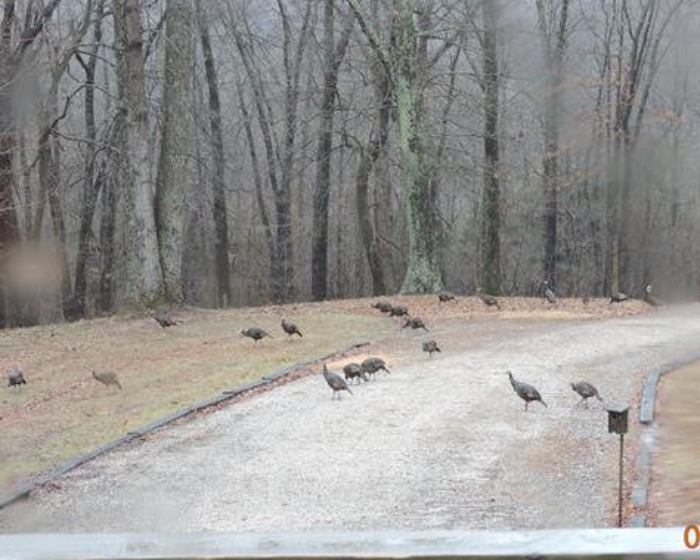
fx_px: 2320
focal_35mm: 112
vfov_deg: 13.8
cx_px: 437
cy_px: 257
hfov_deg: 17.1
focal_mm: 15.2
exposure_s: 1/50
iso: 400
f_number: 4.5
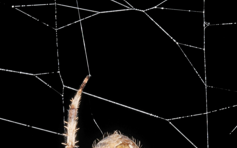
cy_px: 224
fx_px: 1150
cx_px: 89
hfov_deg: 11.8
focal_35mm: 178
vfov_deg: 7.2
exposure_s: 1/60
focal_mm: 60
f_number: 40
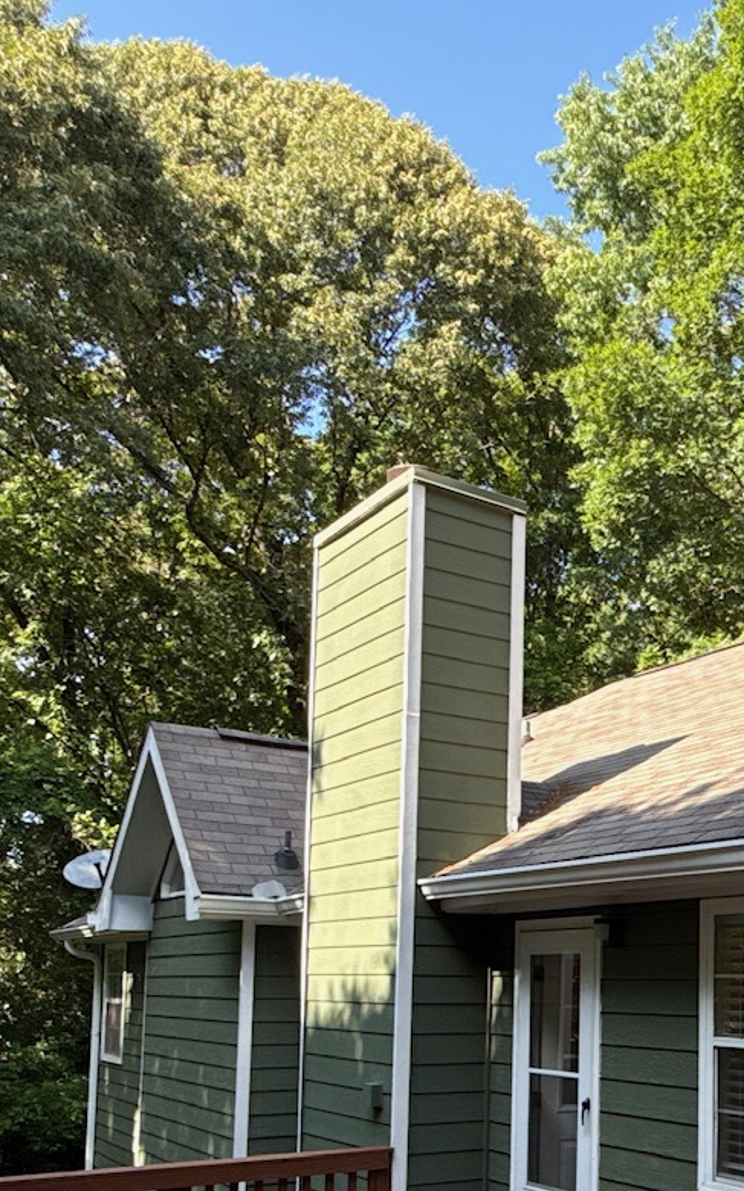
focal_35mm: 39
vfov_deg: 48.4
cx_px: 697
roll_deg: +1.1
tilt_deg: +4.7
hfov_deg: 31.0
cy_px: 894
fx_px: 1265
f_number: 2.2
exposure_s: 1/405
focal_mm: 2.22
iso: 50
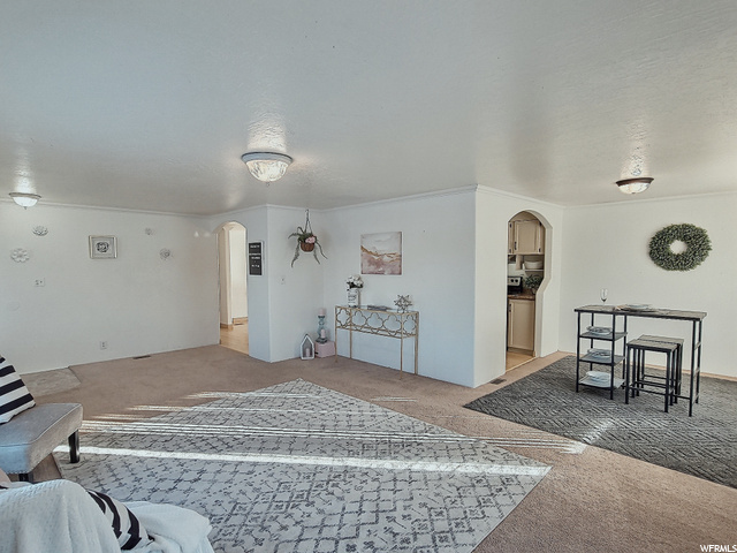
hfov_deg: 106.2
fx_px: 277
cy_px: 276
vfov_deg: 89.9
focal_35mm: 13
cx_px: 368
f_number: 2.2
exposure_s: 1/2
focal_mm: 2.2
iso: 124
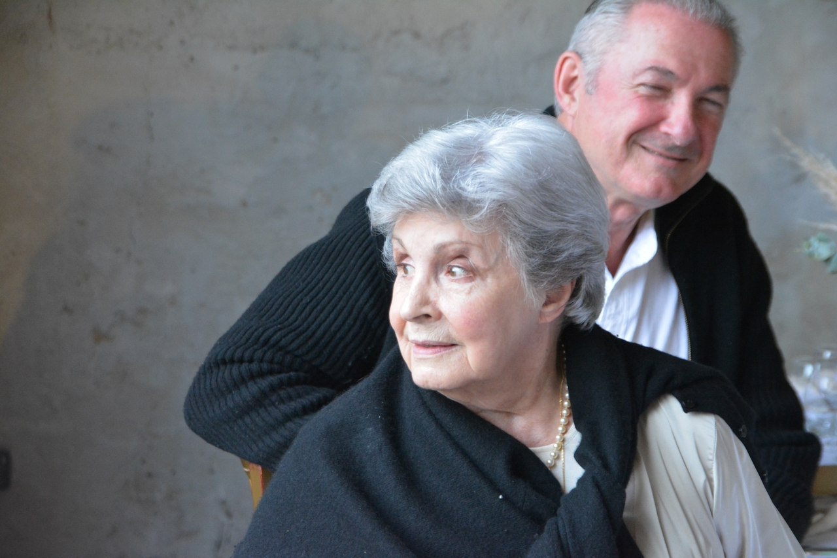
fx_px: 3138
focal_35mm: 135
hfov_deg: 15.2
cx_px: 418
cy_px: 279
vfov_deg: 10.2
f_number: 5.3
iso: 3200
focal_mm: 90
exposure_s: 1/125
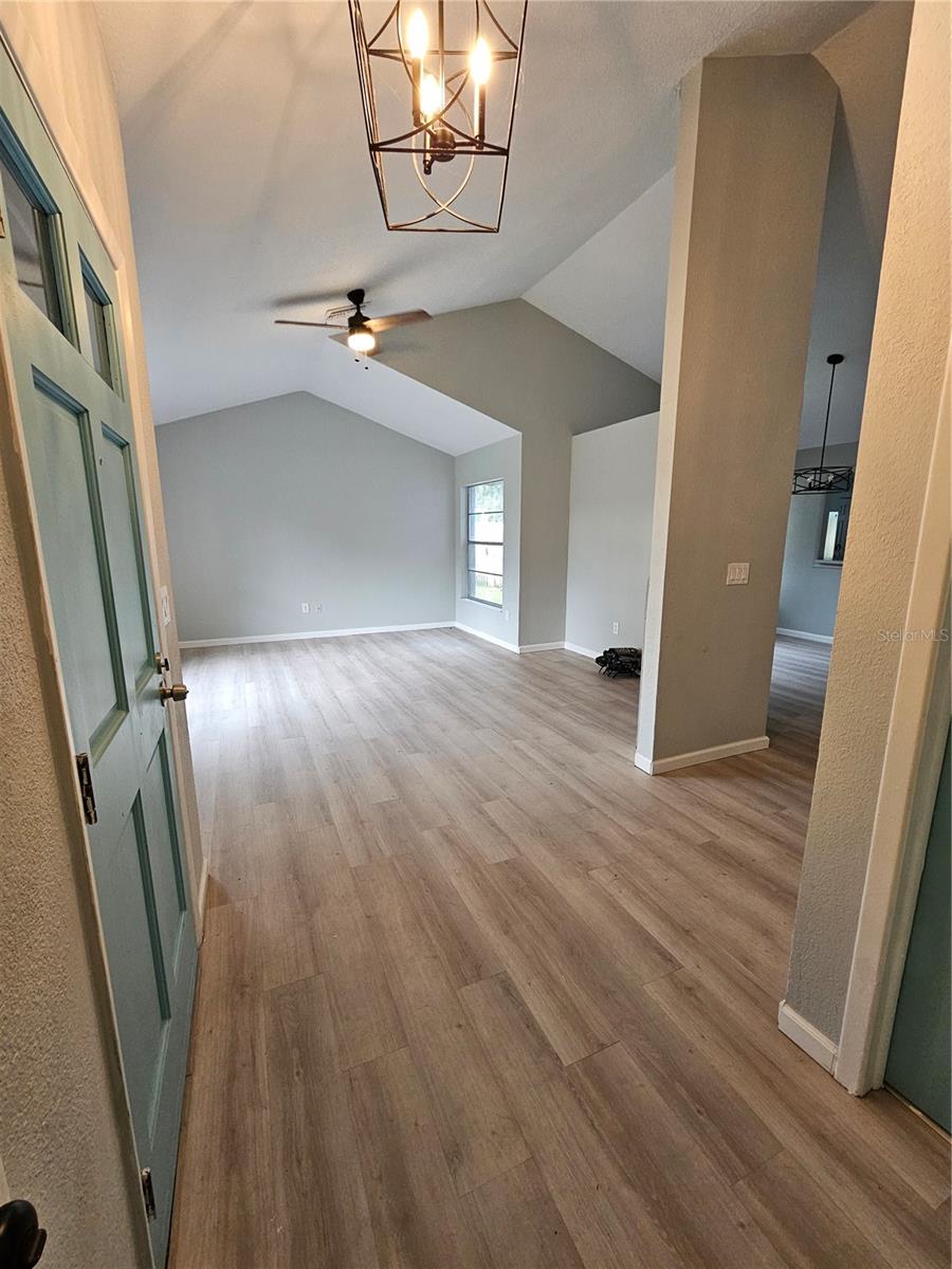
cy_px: 634
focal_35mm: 13
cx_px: 476
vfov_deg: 106.2
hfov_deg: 89.9
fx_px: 477
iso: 250
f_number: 2.2
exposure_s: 1/60
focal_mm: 2.2
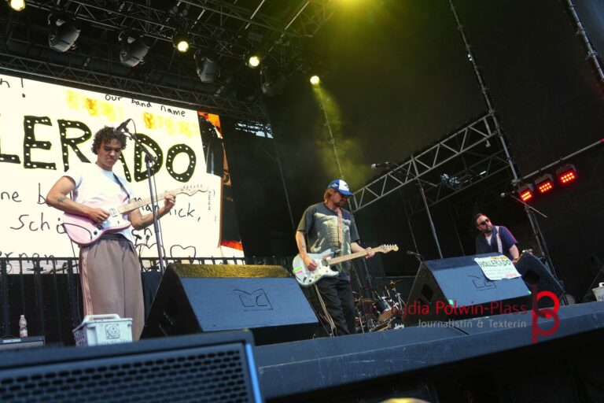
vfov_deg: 38.4
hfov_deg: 55.1
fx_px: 579
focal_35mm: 34
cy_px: 202
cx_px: 302
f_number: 4
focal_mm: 23
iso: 500
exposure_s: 1/160
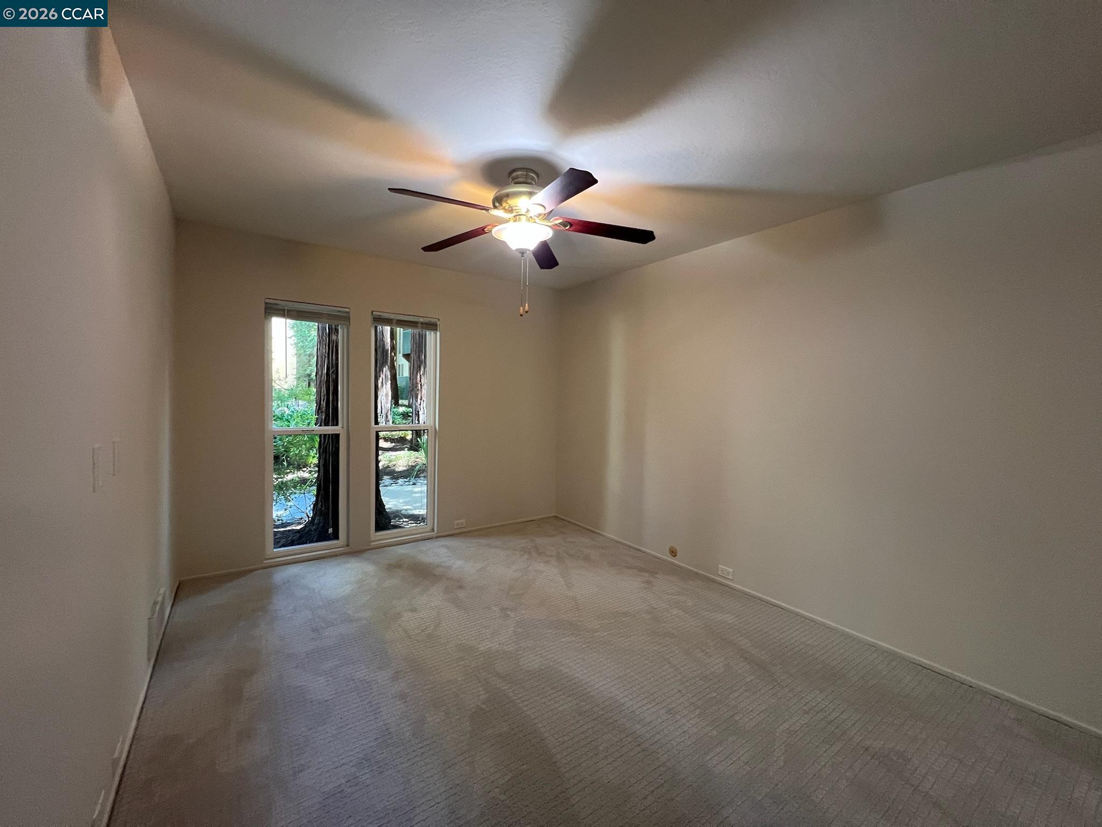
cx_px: 551
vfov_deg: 89.9
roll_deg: -1.5
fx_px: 414
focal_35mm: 13
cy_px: 414
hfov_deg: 106.2
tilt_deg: -2.5
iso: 320
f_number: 1.8
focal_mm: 1.57
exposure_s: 1/60
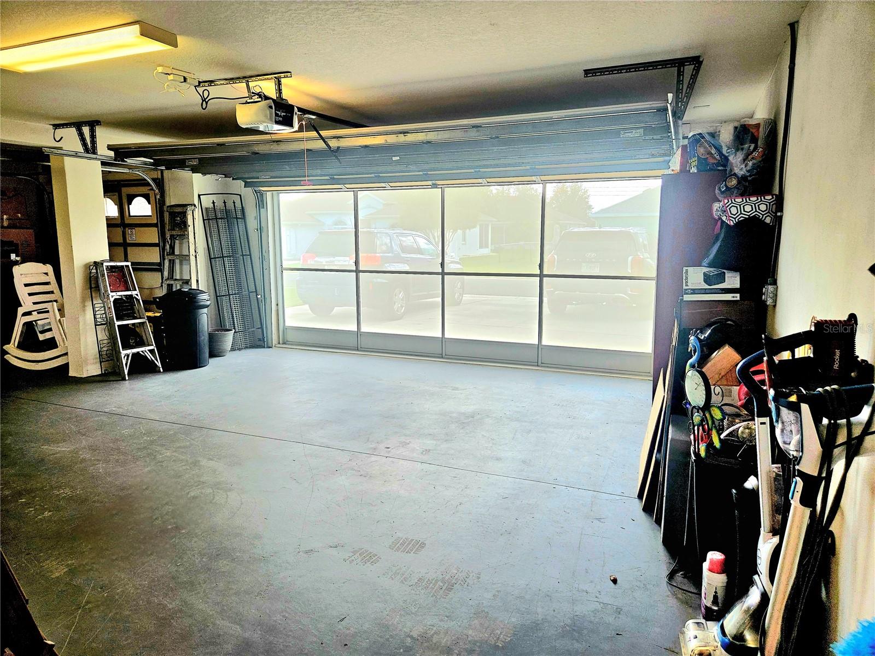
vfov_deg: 58.9
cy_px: 328
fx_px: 581
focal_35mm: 23
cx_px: 438
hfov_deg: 73.9
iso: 25
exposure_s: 1/120
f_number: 1.8
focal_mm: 5.4
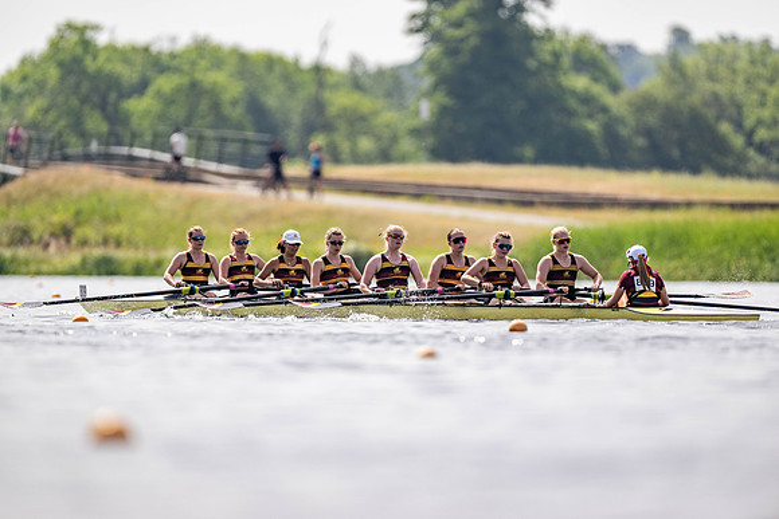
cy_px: 260
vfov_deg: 2.3
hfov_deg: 3.4
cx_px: 390
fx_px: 12986
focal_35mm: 600
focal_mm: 600
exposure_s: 1/2500
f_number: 4
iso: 125
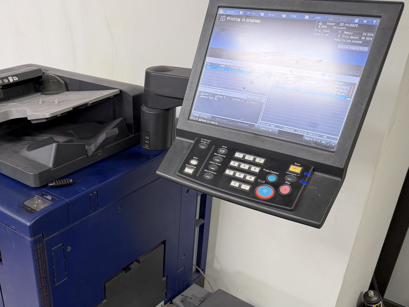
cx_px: 106
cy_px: 215
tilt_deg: -29.5
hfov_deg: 48.3
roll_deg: +2.5
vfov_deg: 38.0
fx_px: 437
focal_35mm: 37
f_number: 1.78
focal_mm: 6.76
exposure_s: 1/50
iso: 160
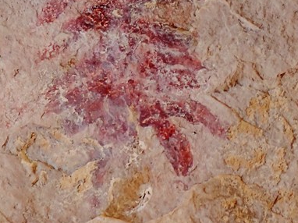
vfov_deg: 11.7
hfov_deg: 15.3
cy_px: 34
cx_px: -6
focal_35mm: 126
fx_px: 1084
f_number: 3.1
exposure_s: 1/80
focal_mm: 8.4
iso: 100
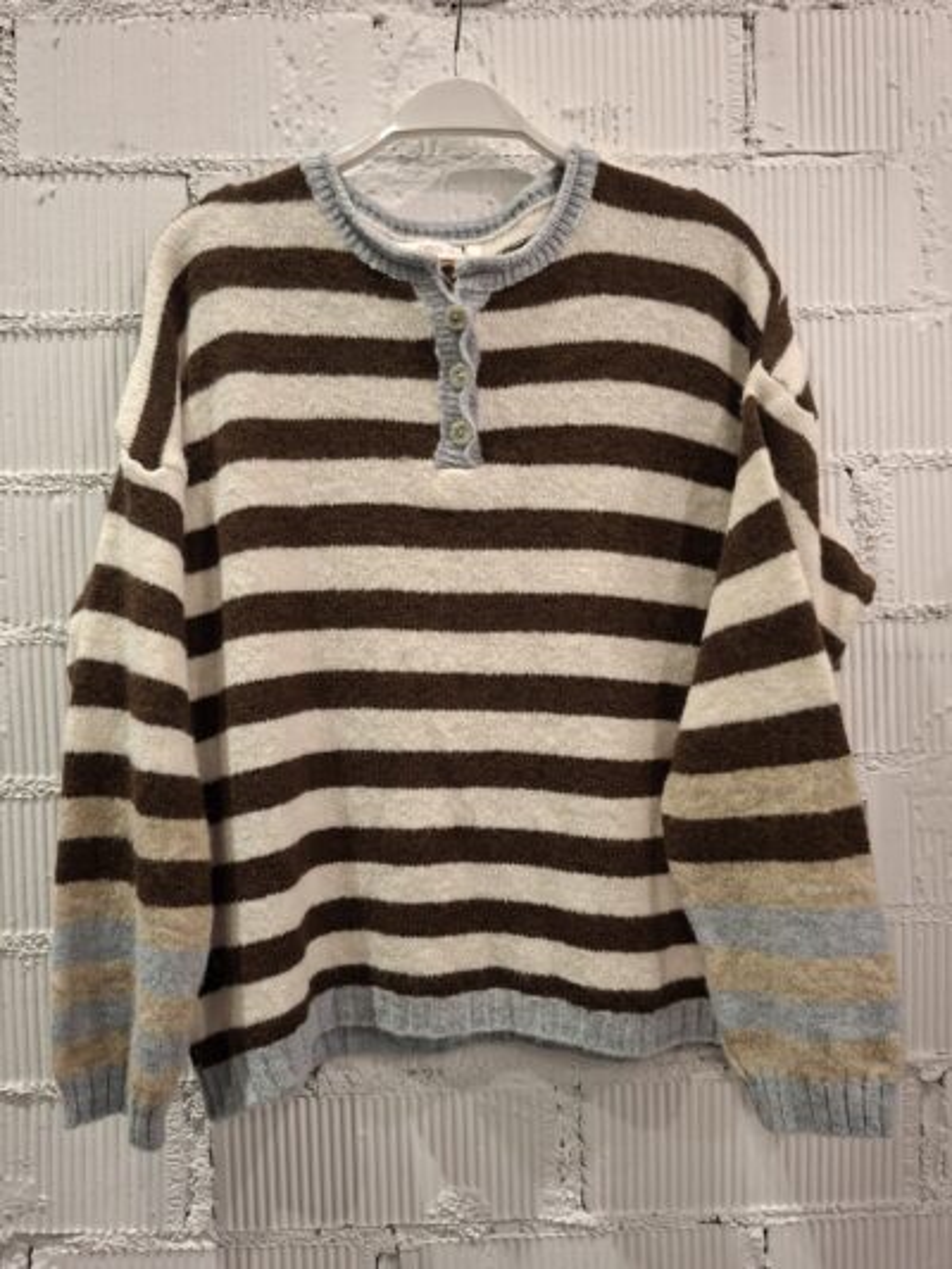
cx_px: 476
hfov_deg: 58.9
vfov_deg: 73.9
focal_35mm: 23
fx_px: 843
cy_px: 634
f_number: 1.8
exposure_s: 1/33
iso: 320
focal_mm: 5.54
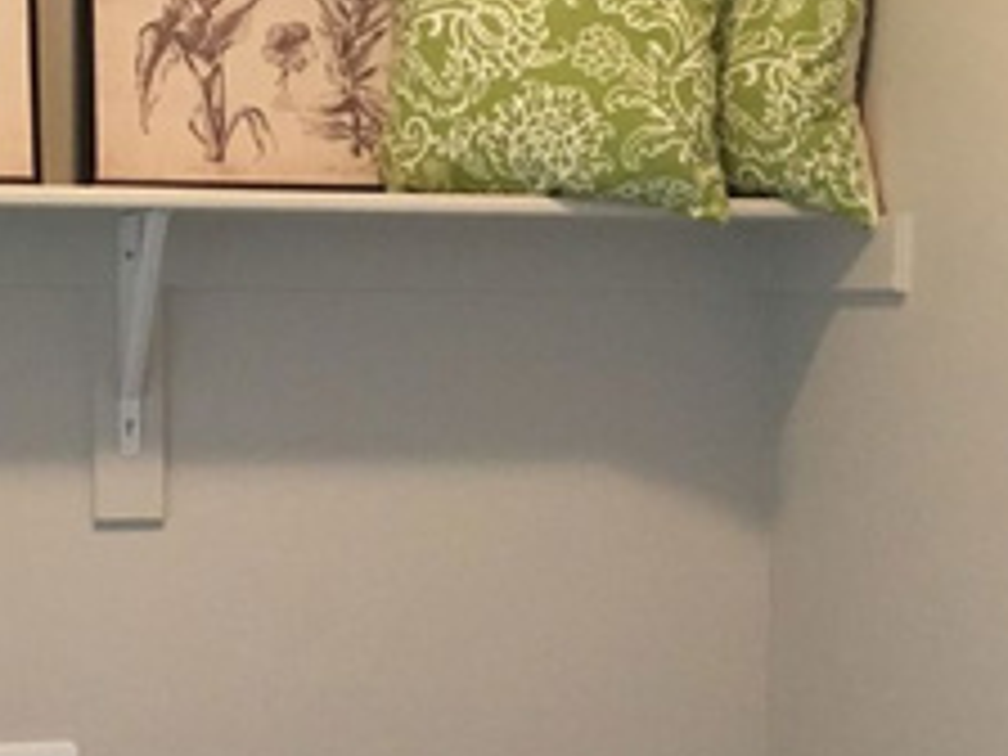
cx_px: 392
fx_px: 2417
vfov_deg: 17.6
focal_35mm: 83
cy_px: 603
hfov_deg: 23.5
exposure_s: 1/30
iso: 200
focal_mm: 4.15
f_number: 2.2
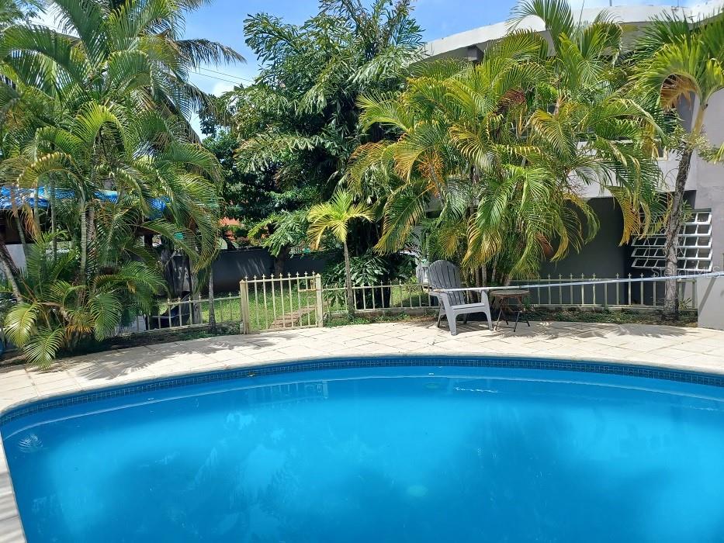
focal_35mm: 25
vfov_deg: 54.9
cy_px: 272
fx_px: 523
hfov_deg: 69.4
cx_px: 362
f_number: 1.8
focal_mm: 4.6
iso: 32
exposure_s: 1/282
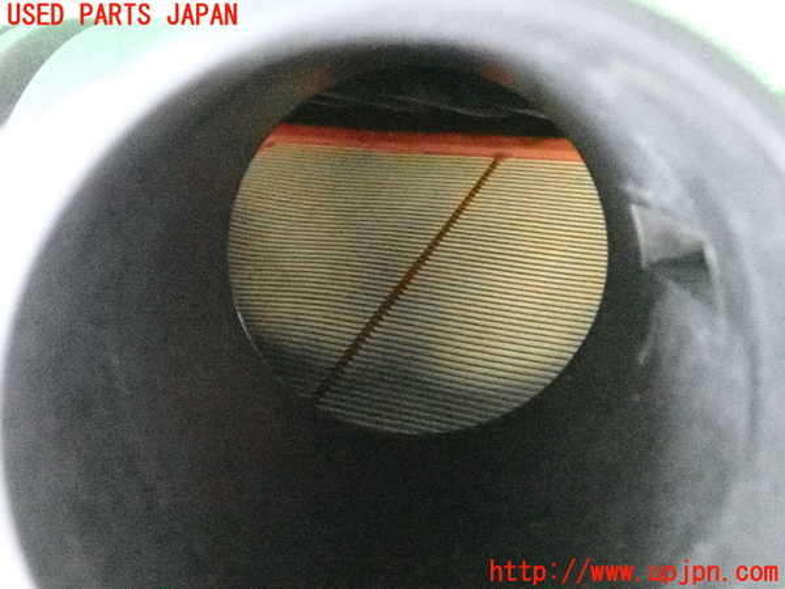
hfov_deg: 45.8
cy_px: 294
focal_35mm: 41
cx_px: 392
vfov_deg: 35.1
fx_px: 930
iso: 10000
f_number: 2.8
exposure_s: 1/125
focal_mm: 7.31
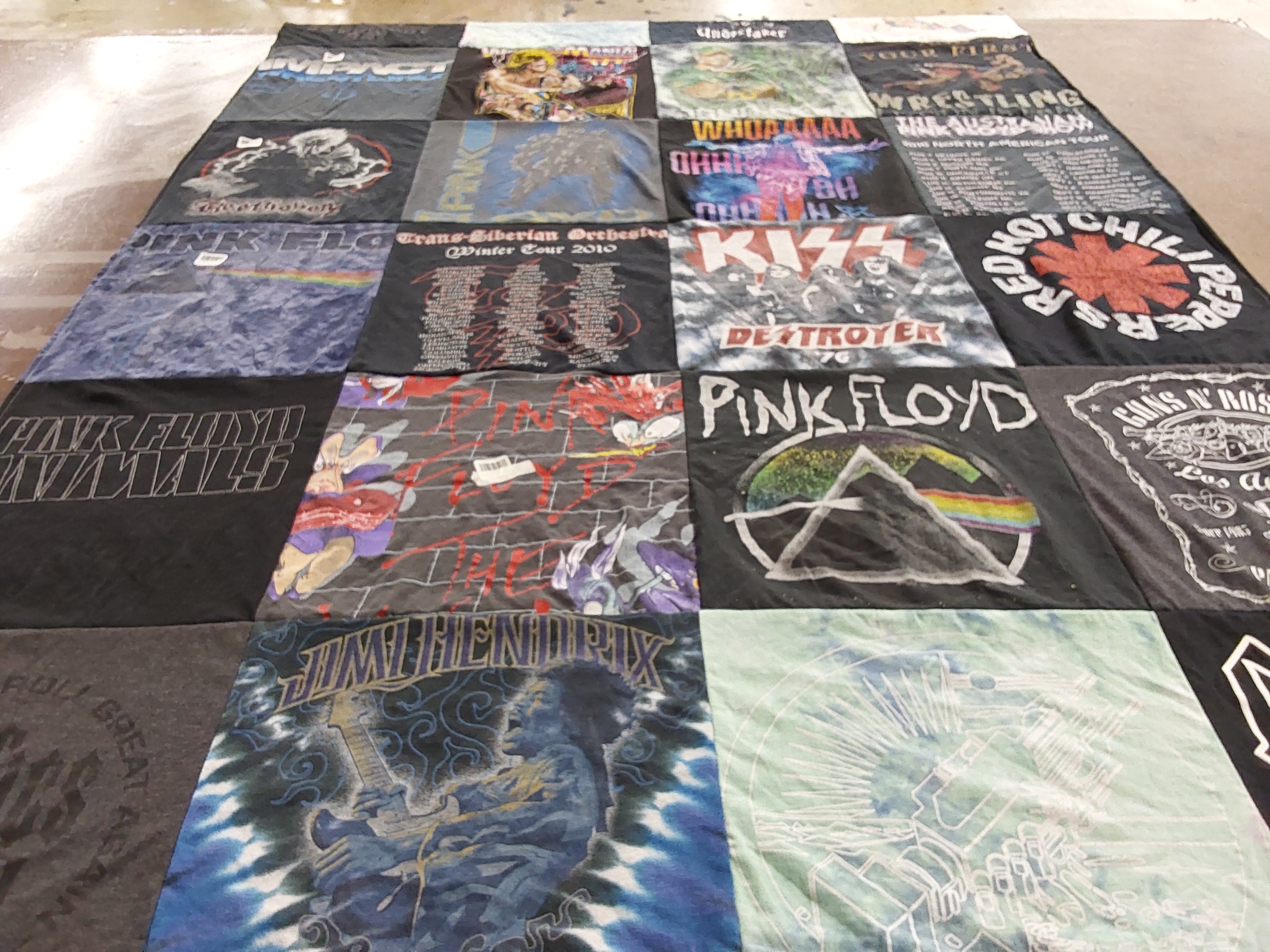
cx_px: 635
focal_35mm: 28
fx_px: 1027
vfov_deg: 49.7
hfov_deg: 63.4
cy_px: 476
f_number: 1.9
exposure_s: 1/60
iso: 250
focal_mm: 2.91
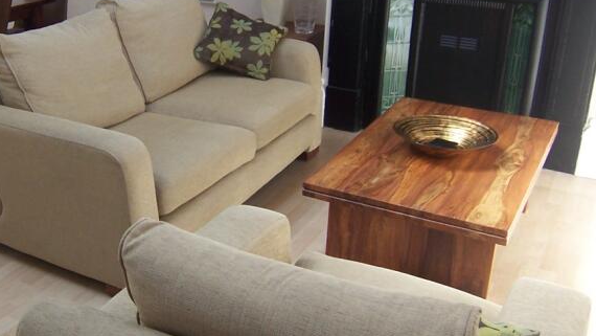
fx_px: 711
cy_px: 137
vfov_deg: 26.5
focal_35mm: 45
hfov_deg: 43.9
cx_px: 144
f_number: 2.8
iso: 64
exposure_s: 1/80
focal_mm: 3.8
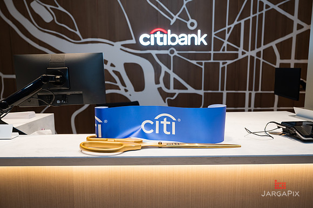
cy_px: 106
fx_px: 231
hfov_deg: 68.2
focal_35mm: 27
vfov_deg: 48.5
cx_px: 159
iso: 400
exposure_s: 1/160
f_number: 3.2
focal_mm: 25
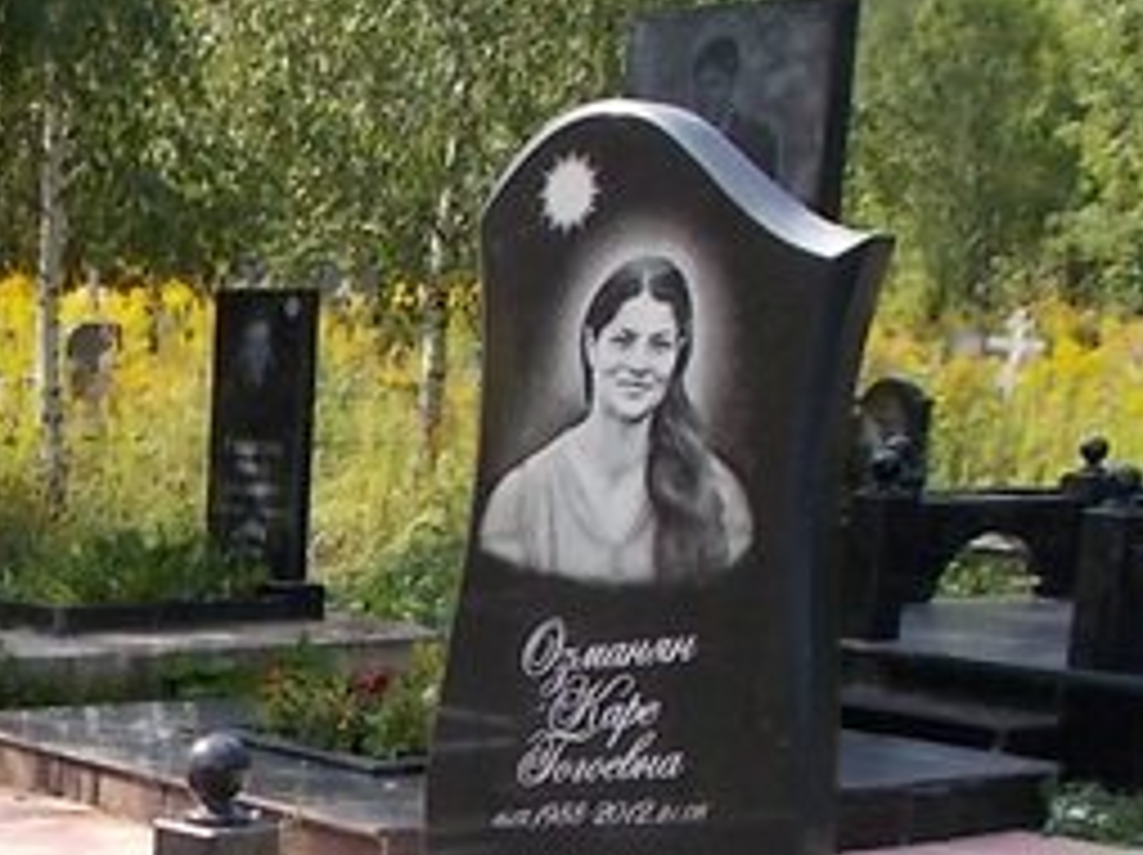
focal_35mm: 82
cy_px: 945
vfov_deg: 17.4
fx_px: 2705
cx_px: -166
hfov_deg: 22.3
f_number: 3.2
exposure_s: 1/400
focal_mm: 4.6
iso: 80
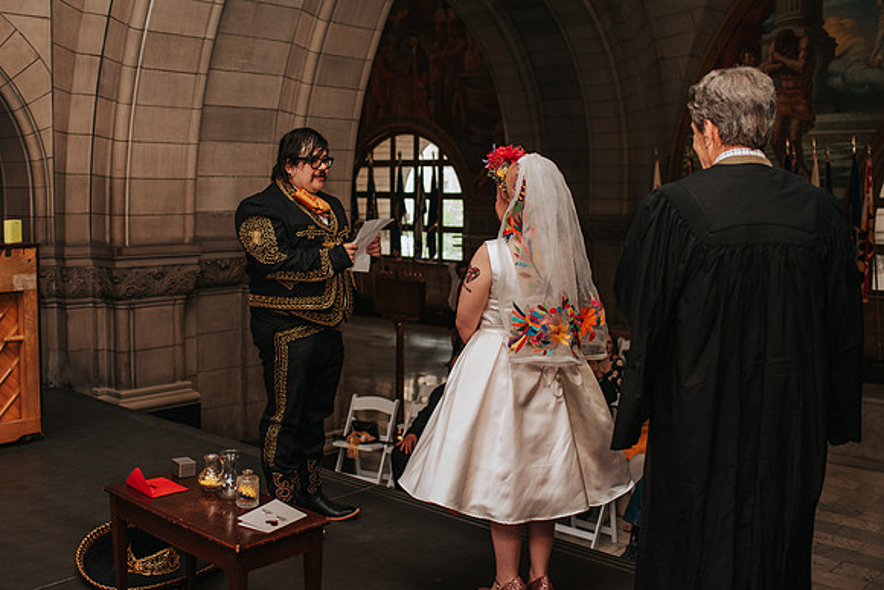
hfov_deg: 48.8
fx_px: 970
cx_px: 385
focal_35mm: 40
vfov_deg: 33.8
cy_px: 257
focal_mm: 35
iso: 1000
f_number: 3.2
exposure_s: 1/200
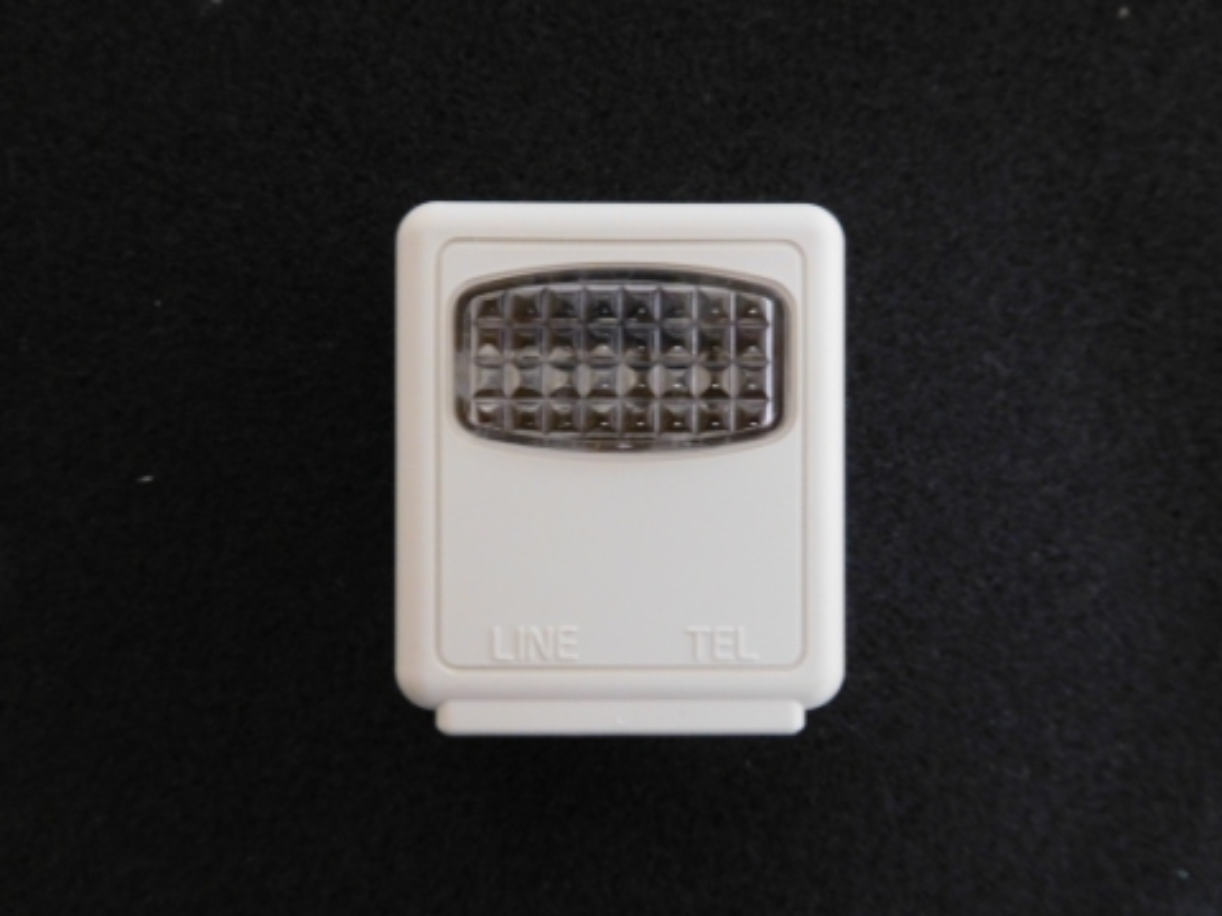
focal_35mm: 25
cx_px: 611
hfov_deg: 69.4
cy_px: 458
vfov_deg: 54.9
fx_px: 883
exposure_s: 1/20
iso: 400
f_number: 3.4
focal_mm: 4.5
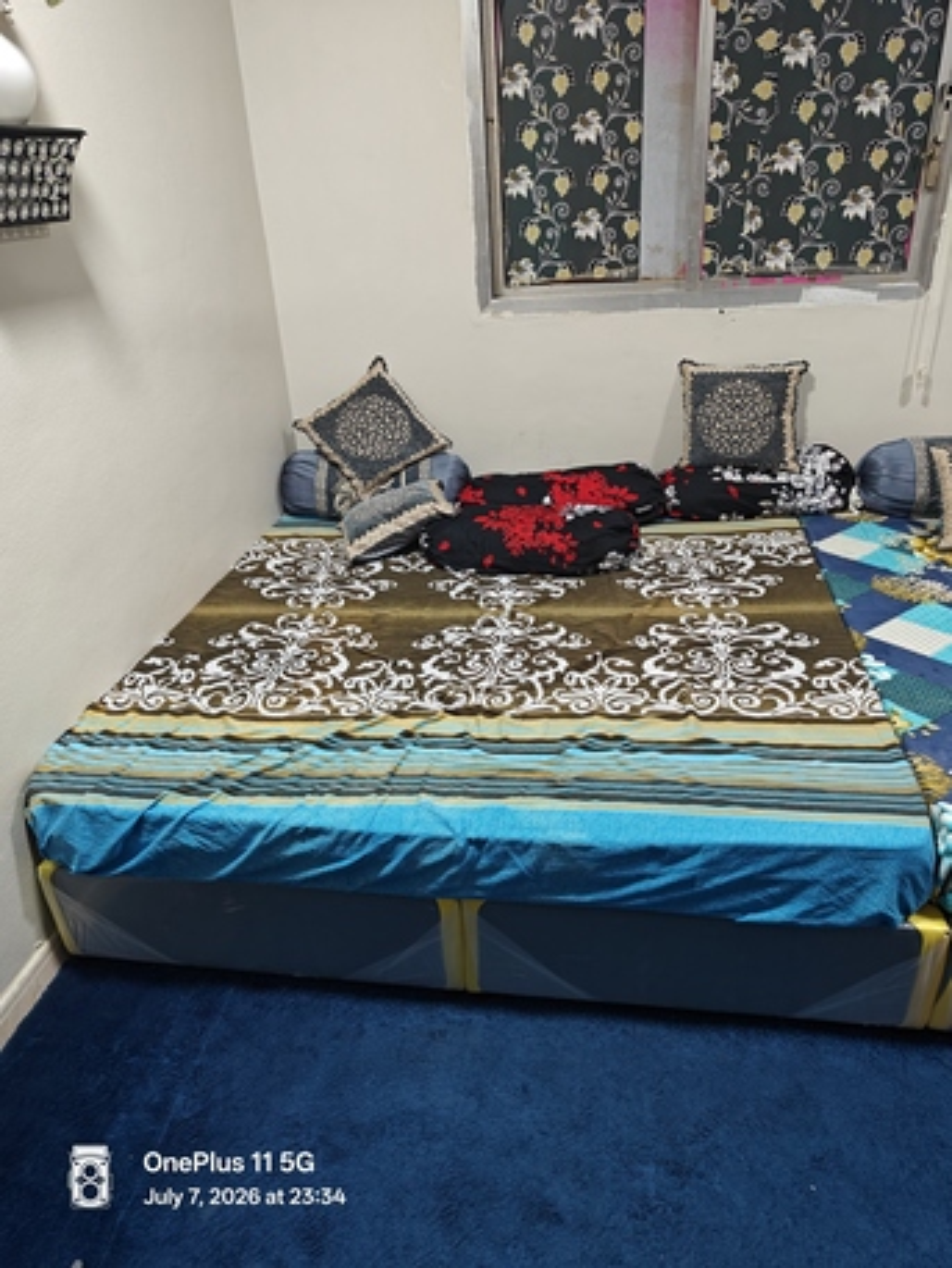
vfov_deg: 71.6
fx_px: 880
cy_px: 634
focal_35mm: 24
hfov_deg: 56.8
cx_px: 476
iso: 200
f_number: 1.8
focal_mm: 5.59
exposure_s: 1/60
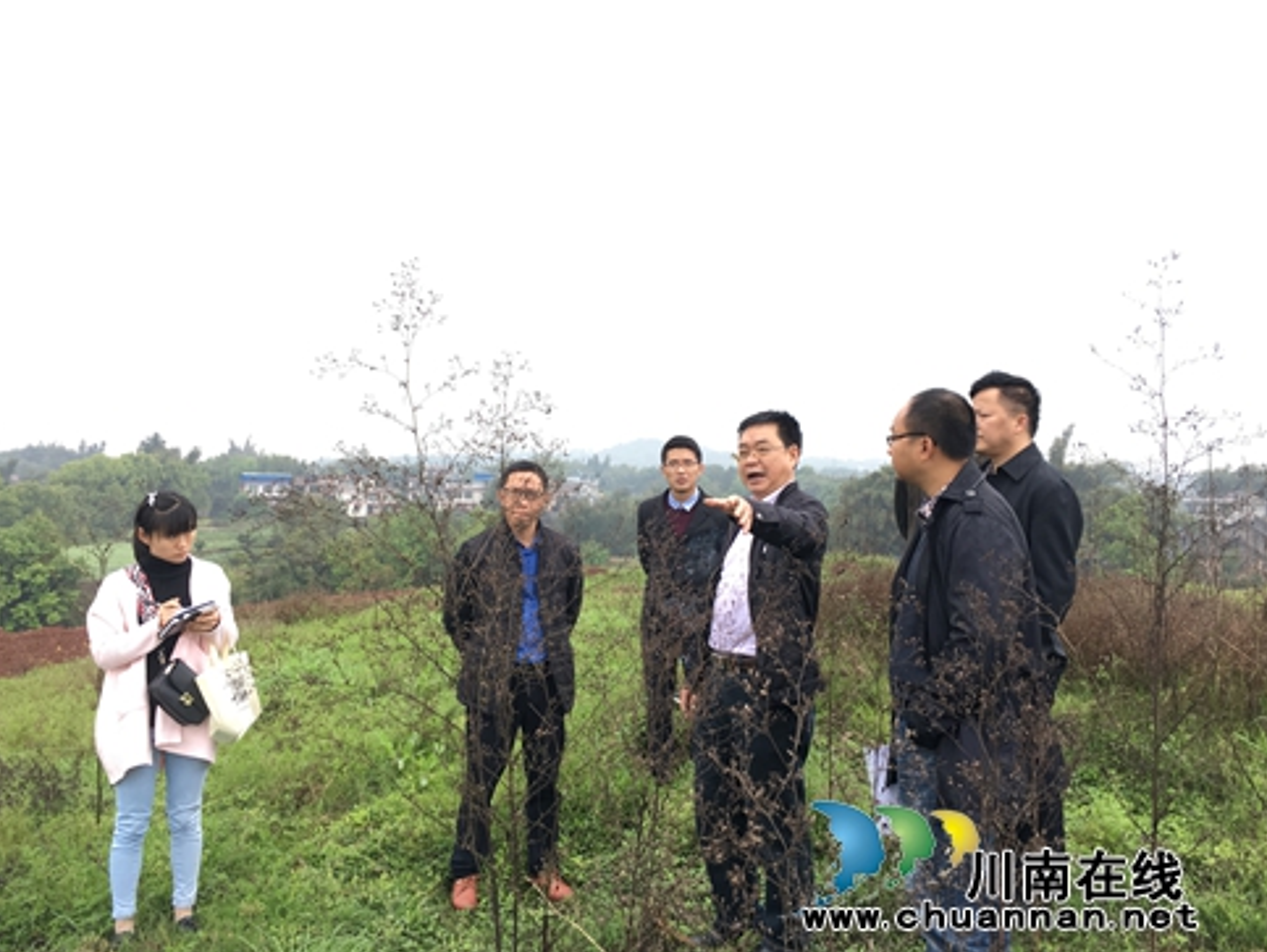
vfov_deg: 46.9
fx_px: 1099
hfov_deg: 59.9
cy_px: 473
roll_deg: -1.8
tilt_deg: +1.5
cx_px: 643
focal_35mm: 30
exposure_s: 1/50
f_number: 2.2
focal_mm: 4.15
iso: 25
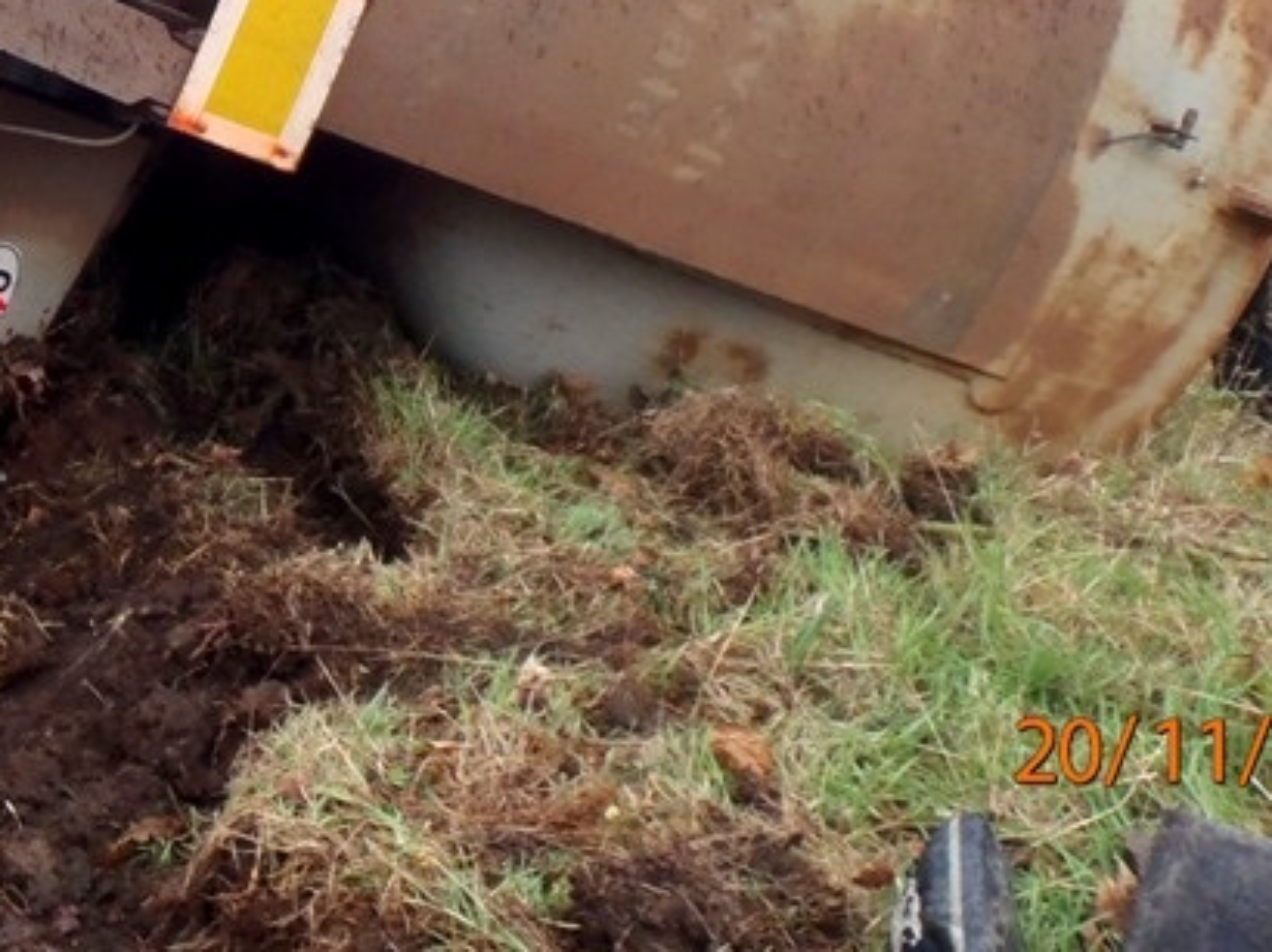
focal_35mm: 70
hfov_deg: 26.6
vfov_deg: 19.7
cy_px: -189
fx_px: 2571
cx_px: 62
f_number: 3.5
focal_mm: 5
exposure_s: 1/30
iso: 100
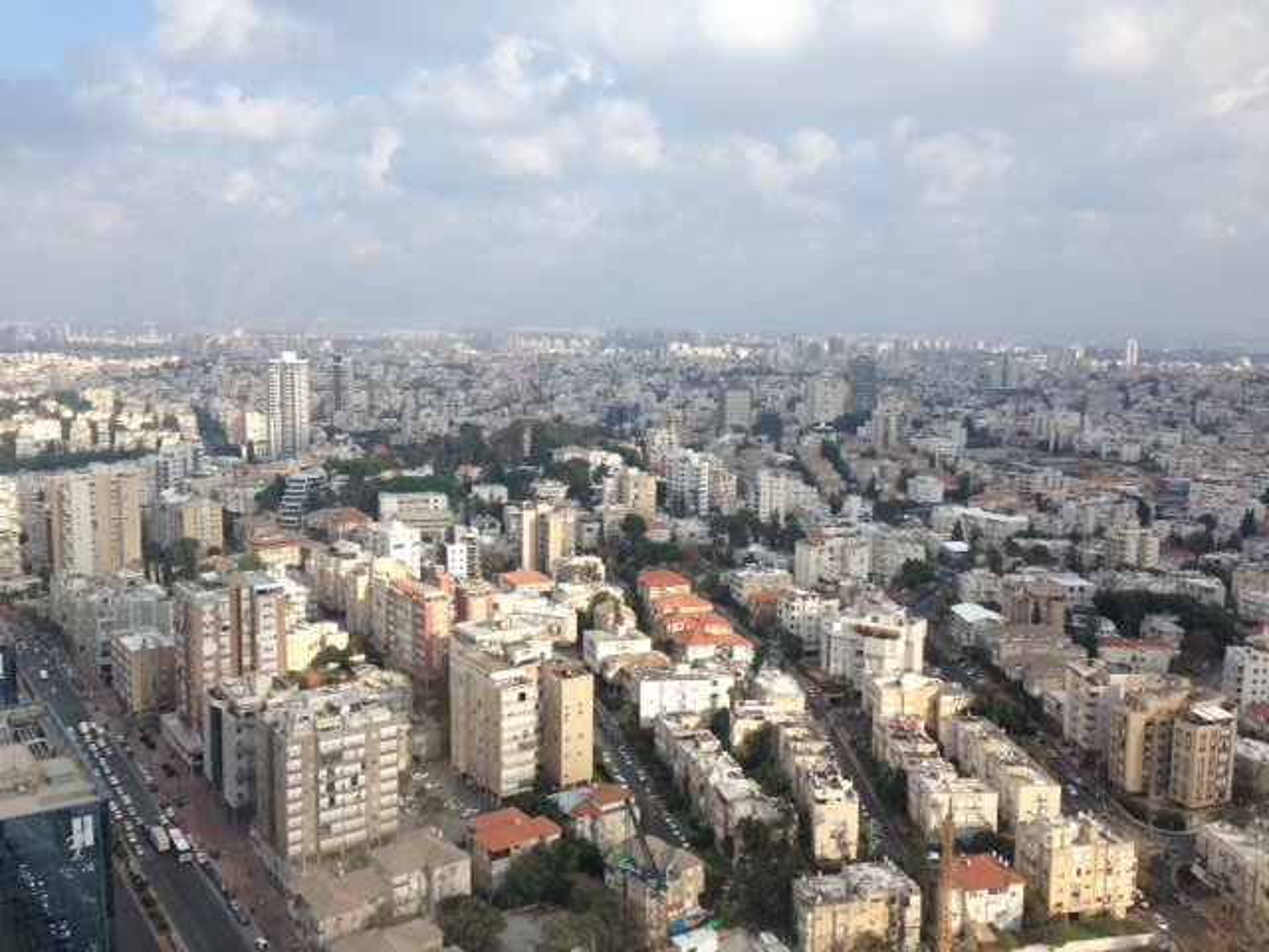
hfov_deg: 55.4
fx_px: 1210
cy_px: 476
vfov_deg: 42.9
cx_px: 634
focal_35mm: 33
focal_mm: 4.13
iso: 50
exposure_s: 1/480
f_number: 2.4
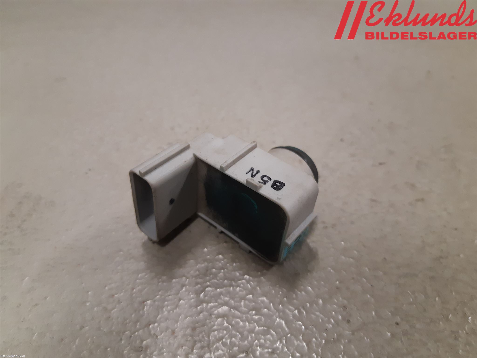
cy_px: 179
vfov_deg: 53.1
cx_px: 238
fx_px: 358
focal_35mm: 26
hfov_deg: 67.3
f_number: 1.7
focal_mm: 3.93
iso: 200
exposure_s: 1/50
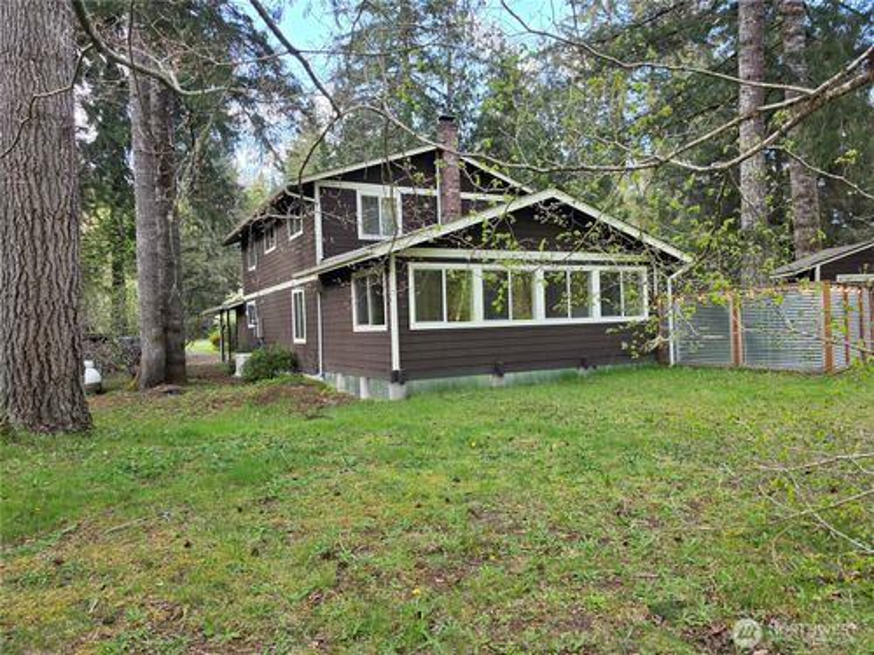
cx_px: 437
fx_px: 581
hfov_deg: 73.9
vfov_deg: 58.9
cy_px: 328
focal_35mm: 23
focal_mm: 6.5
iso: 32
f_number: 1.4
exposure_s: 1/180
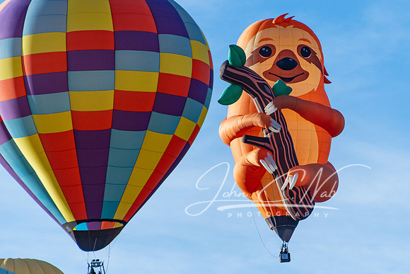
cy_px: 168
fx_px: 5353
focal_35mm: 470
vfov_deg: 2.9
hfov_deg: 4.4
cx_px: 254
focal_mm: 300
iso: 400
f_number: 5.6
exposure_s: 1/3200
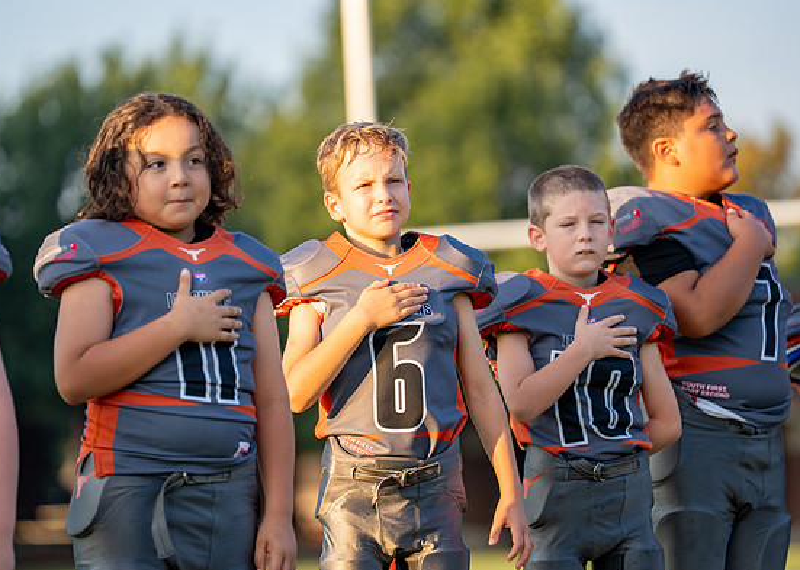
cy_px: 290
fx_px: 4701
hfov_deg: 9.7
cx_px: 389
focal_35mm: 207
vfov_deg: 6.9
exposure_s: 1/1600
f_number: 2.8
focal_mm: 182
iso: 400
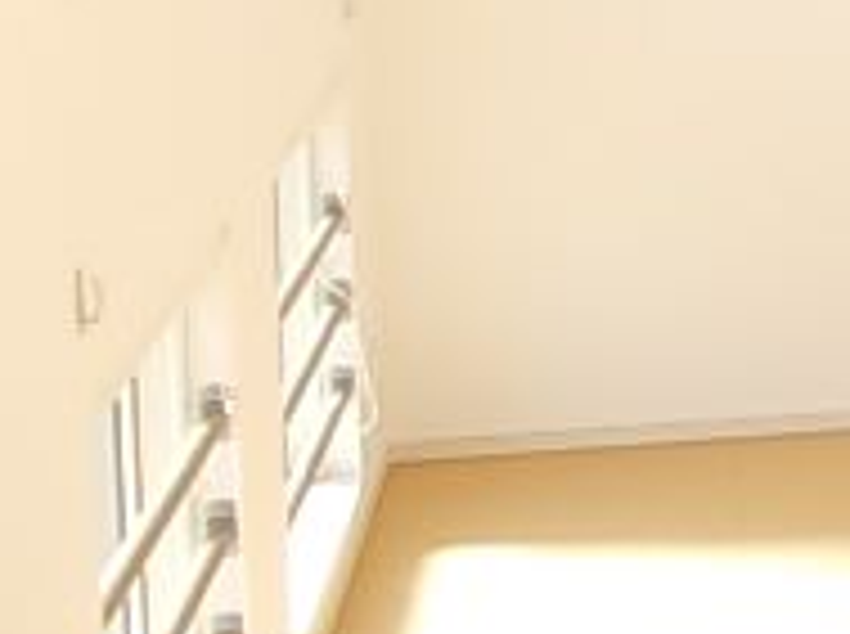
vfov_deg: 15.1
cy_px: -90
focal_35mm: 95
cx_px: 1430
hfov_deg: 17.6
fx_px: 2328
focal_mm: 4
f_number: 2.7
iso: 80
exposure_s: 1/125
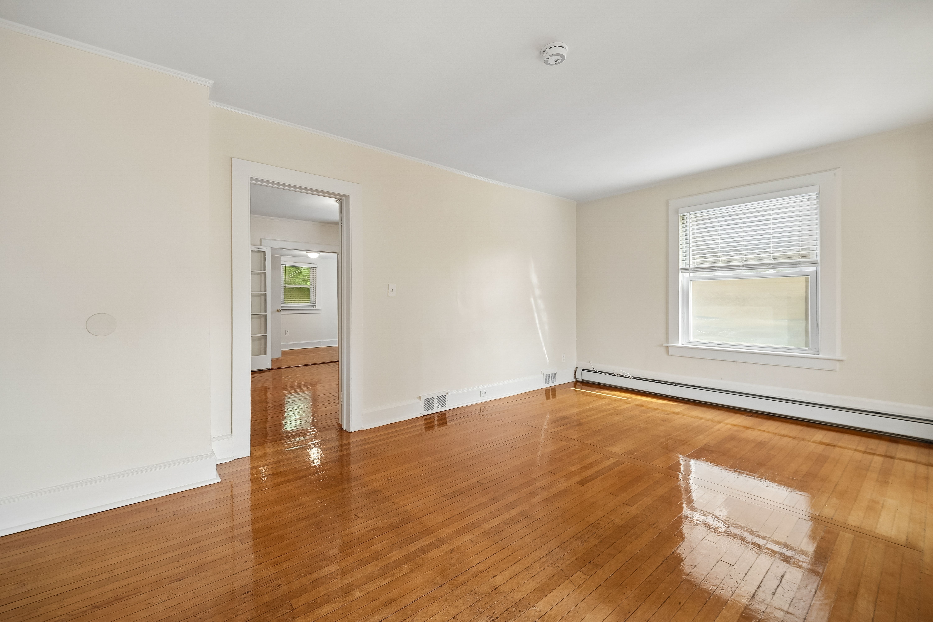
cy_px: 311
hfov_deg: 73.7
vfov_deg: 53.1
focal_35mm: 24
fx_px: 622
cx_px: 466
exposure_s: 1/40
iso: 640
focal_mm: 24
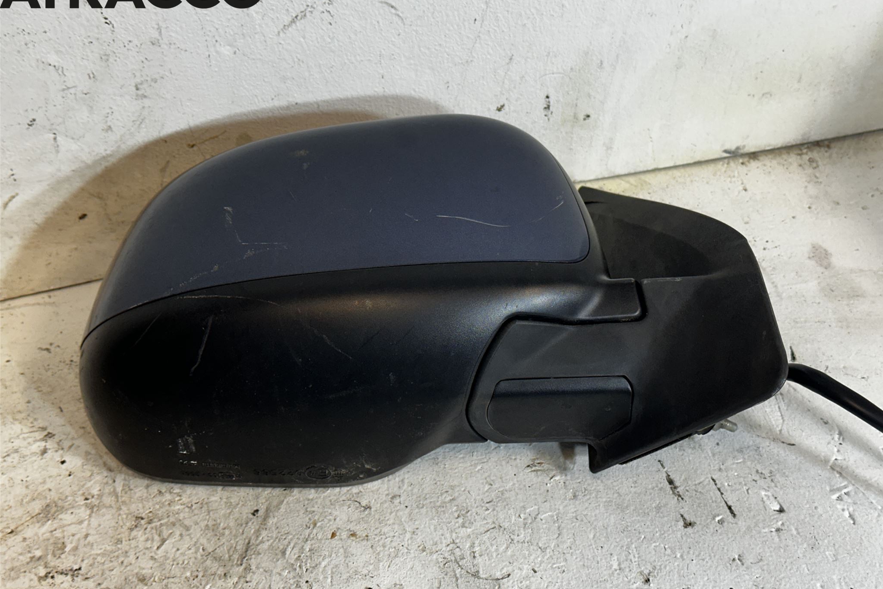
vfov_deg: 27.0
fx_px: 1226
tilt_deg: -46.0
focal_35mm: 50
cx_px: 442
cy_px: 294
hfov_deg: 39.6
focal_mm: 6.86
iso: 100
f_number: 1.78
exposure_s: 1/100
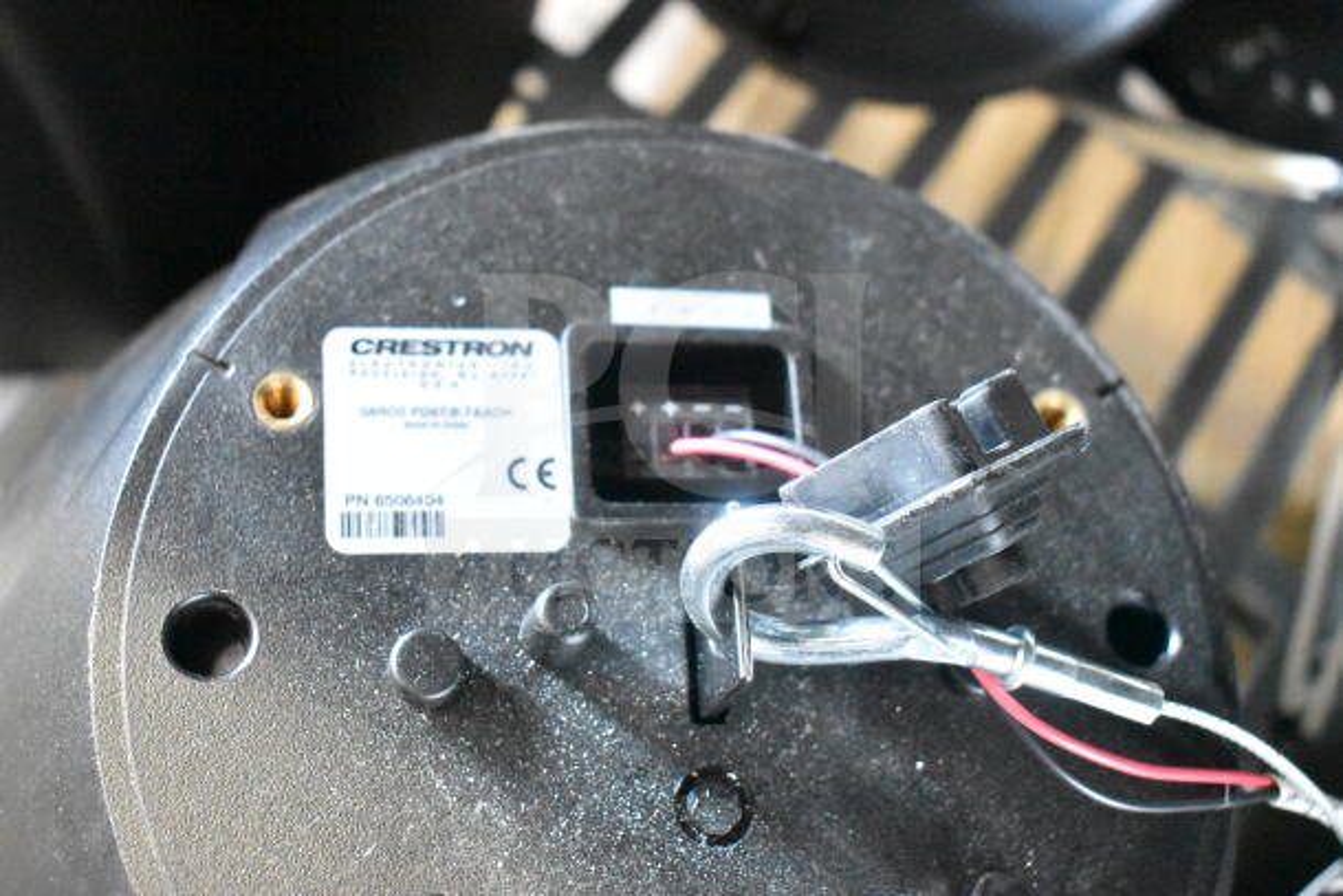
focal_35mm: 48
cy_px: 448
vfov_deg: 28.1
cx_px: 672
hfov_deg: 41.1
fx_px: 1791
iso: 16000
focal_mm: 32
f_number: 4.5
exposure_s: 1/50
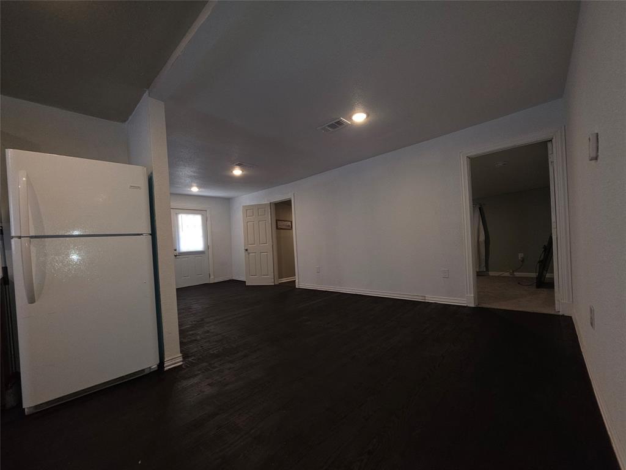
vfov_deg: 89.9
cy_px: 235
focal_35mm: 13
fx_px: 235
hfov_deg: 106.2
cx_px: 313
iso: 100
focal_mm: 2.2
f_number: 1.9
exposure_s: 1/60
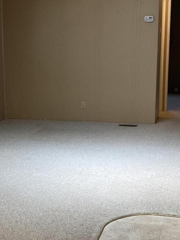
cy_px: 137
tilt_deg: -9.7
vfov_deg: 27.4
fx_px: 492
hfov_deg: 20.5
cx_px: 37
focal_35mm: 71
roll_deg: +0.7
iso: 125
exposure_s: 1/120
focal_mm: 4.25
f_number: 1.8
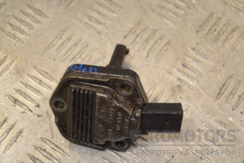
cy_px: 82
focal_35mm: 82
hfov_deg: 24.6
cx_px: 122
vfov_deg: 16.6
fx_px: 559
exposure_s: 1/60
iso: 400
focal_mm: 55
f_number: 5.6
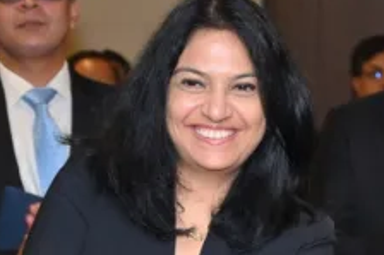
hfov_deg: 10.0
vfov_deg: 6.8
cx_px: 485
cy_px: 282
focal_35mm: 202
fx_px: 2153
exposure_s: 1/160
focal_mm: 59
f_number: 5
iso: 640
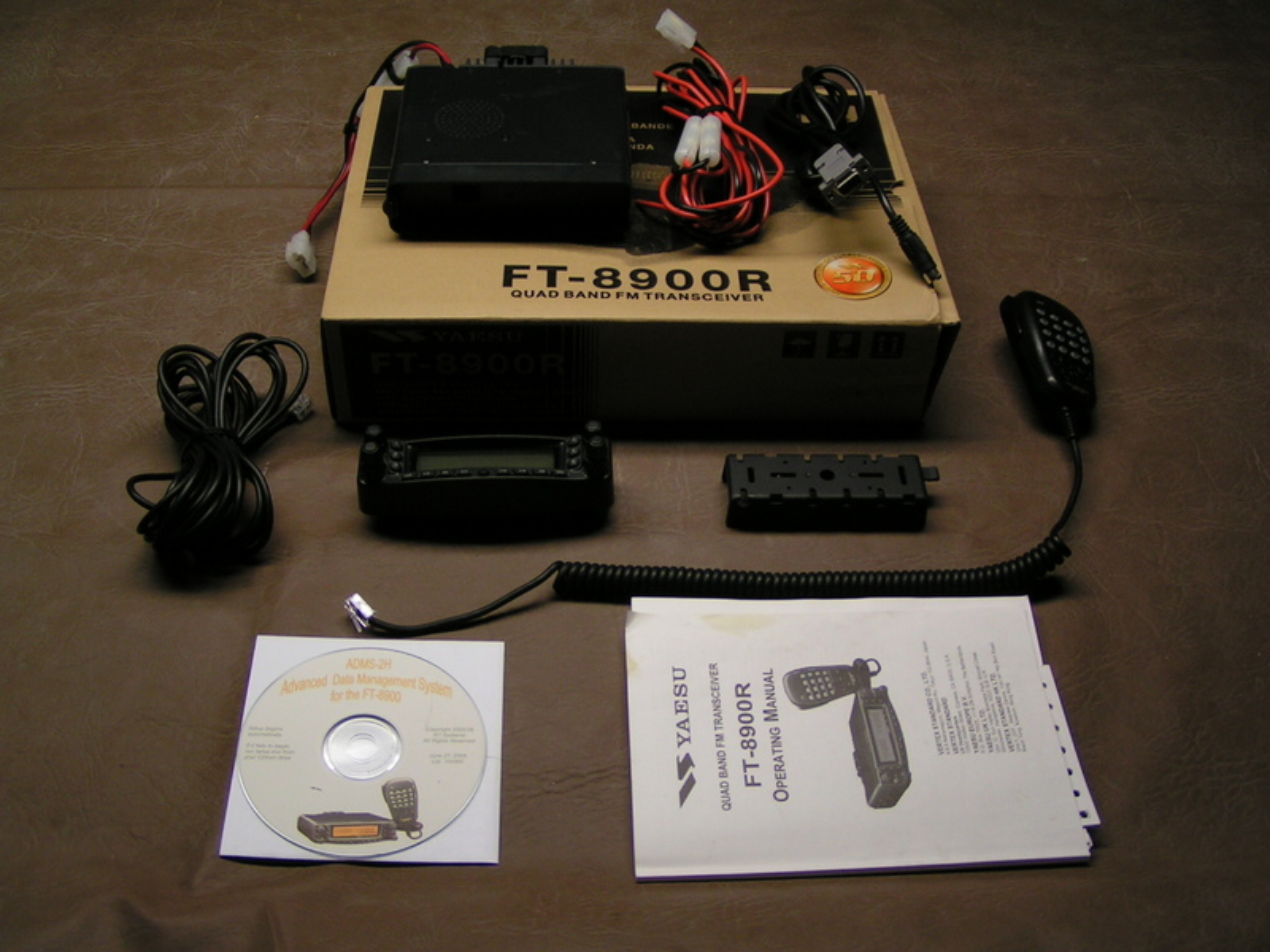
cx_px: 635
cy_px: 476
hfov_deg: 49.0
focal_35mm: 38
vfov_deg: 37.7
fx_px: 1394
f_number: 2.8
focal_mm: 5.8
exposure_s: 1/50
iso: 80
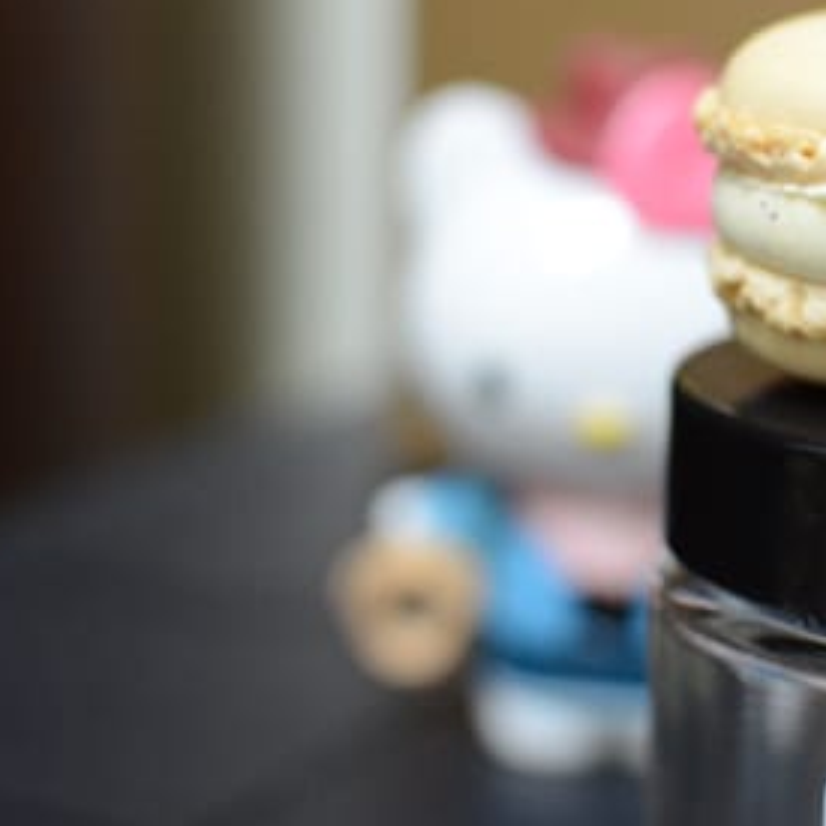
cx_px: 617
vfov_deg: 17.2
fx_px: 2726
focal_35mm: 101
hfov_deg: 17.1
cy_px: 269
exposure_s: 1/30
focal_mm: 35
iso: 1250
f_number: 3.2
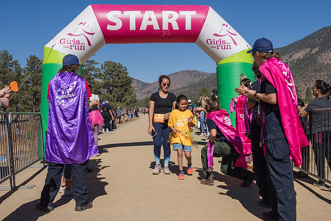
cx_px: 188
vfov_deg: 30.1
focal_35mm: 45
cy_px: 116
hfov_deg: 43.8
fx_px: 410
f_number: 4
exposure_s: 1/8000
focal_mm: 25.1
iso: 320
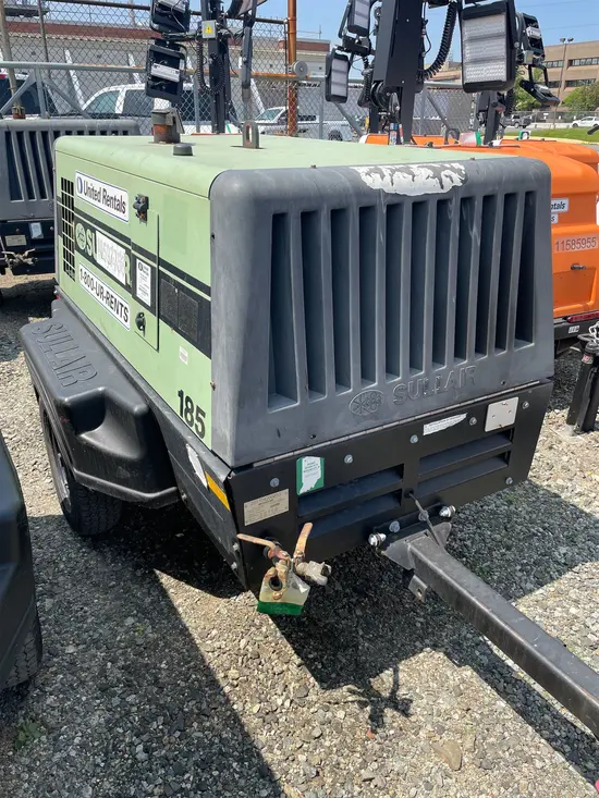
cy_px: 399
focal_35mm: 26
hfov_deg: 53.1
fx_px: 600
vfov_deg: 67.3
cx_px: 300
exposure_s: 1/2053
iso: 50
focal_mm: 4.2
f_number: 1.6
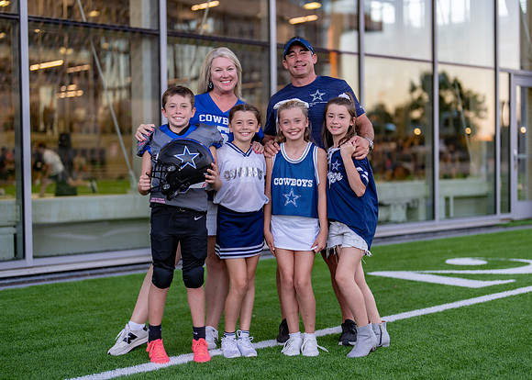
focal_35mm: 58
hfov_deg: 33.8
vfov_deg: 24.5
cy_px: 188
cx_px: 292
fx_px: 875
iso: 100
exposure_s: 1/320
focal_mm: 50
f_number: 1.2
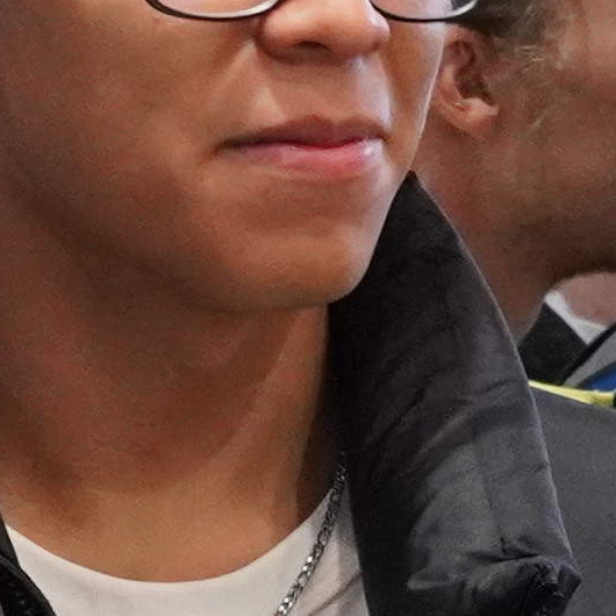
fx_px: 8718
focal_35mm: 433
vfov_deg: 4.0
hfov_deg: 4.0
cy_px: 1280
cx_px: 370
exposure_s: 1/50
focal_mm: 30
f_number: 7.1
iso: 2000
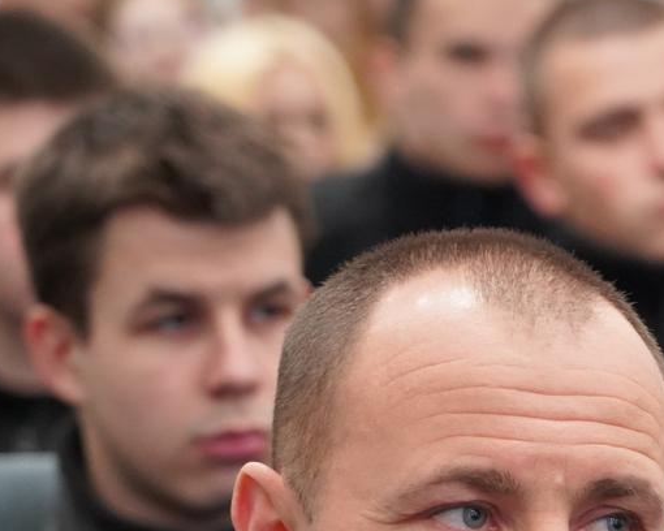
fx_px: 5699
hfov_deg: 6.6
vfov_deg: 5.3
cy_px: 557
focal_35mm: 290
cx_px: 740
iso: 5000
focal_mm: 105
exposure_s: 1/160
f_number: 4
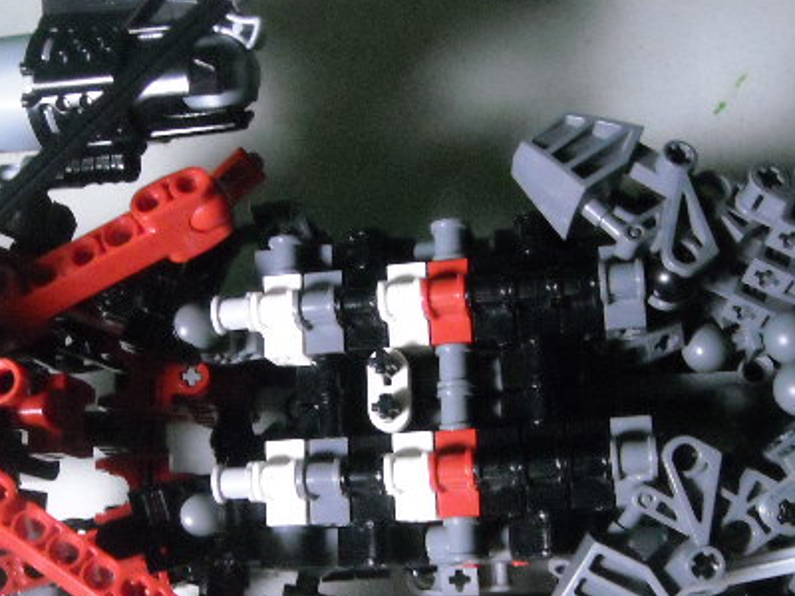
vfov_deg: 25.9
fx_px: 1286
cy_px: 401
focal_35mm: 56
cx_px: 386
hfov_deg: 34.3
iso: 800
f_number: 2.8
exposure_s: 1/125
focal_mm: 5.7
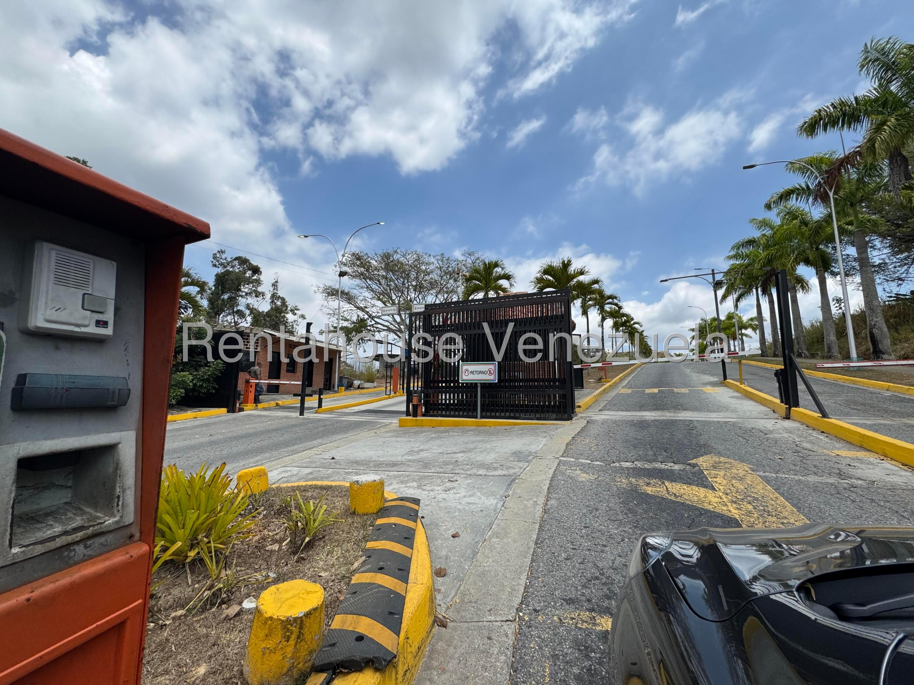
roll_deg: +0.0
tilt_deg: +8.9
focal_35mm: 14
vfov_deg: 85.7
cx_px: 457
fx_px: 370
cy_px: 342
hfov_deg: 102.1
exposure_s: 1/2584
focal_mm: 2.22
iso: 50
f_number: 2.2
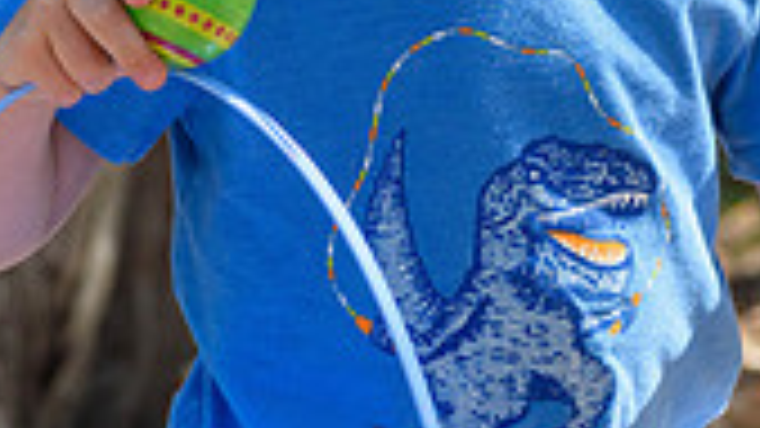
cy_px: 41
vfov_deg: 3.4
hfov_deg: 6.0
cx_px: 400
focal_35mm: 359
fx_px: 7233
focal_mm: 86
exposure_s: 1/500
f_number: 5.6
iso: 250
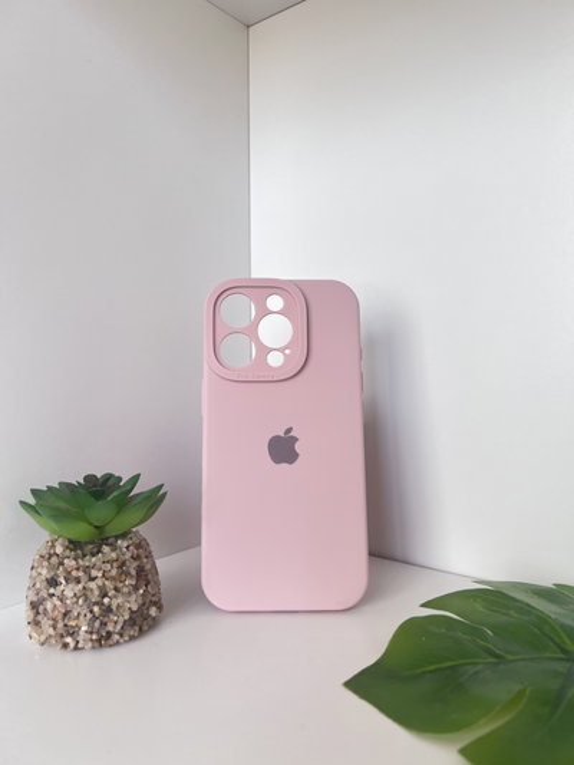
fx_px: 575
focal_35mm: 26
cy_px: 382
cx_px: 287
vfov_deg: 67.3
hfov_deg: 53.1
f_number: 1.5
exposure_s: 1/121
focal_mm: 5.7
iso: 125
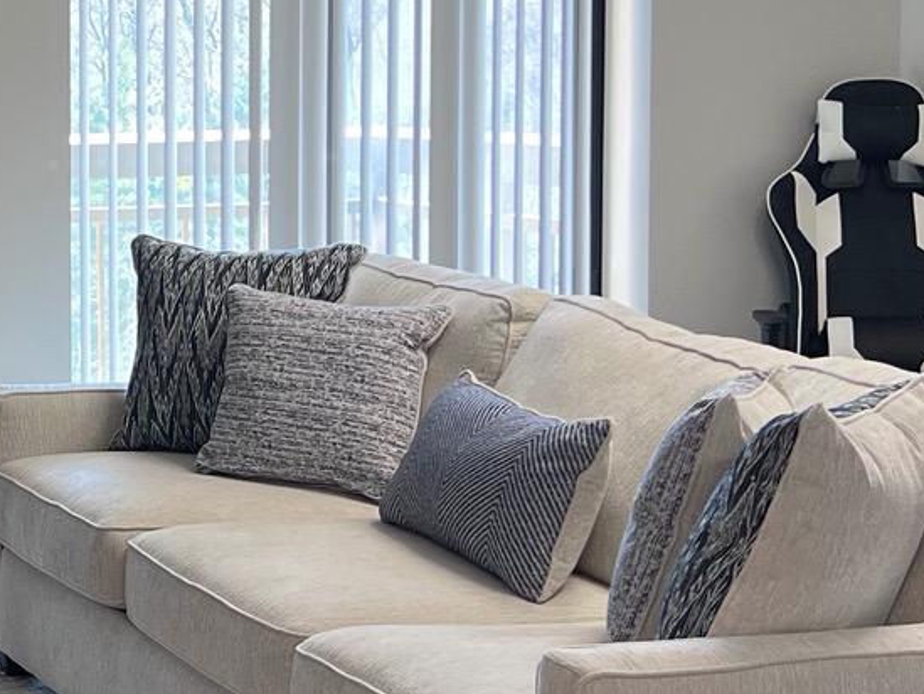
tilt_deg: -4.7
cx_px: -281
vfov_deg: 15.2
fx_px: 2590
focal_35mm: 97
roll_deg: +0.9
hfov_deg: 18.8
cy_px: 187
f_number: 1.5
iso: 125
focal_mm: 5.7
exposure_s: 1/121
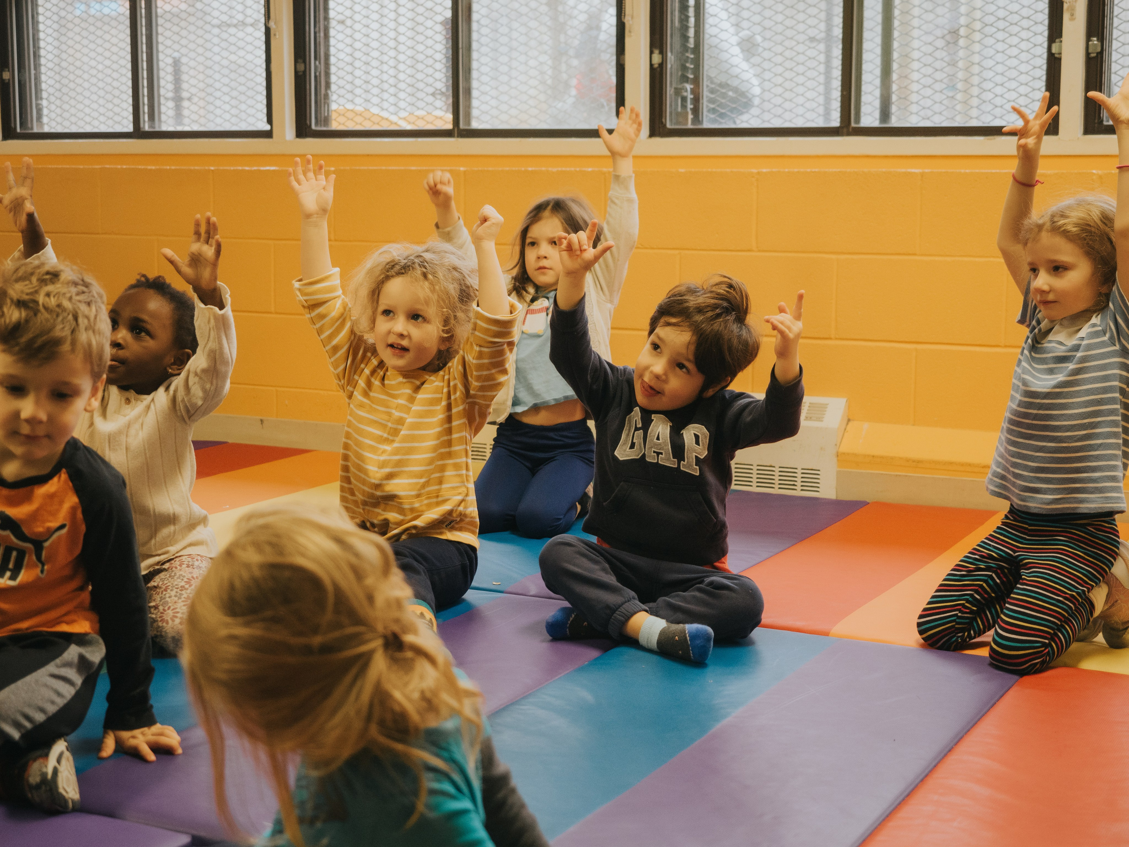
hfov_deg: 34.3
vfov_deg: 26.1
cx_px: 564
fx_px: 1826
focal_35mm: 56
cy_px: 424
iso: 800
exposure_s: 1/200
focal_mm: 28
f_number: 2.8
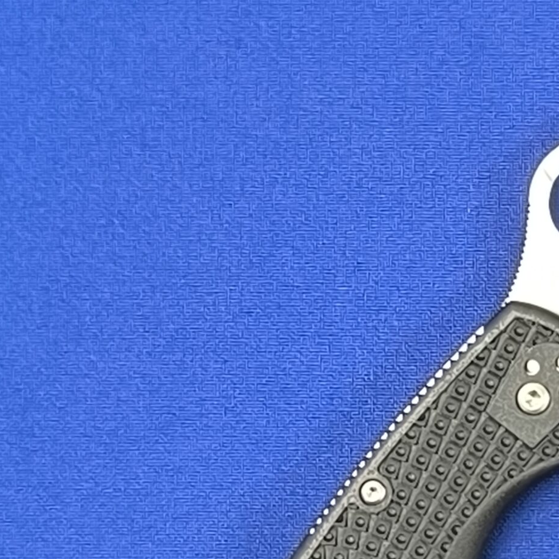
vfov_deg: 10.1
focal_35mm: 172
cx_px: 541
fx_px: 3142
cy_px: 494
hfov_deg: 10.1
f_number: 1.65
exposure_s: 1/100
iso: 800
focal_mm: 6.14
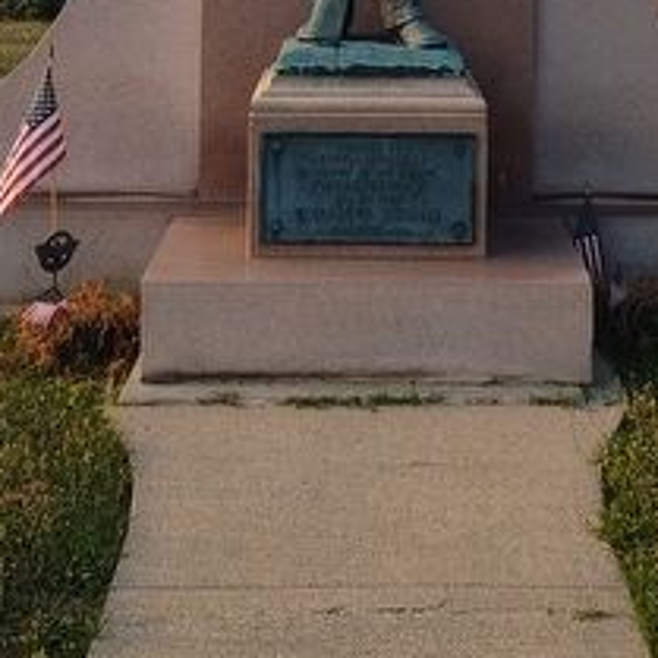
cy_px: -173
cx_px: 409
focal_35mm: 78
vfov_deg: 20.5
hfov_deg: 22.1
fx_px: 1677
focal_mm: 5.56
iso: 100
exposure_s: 1/513
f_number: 1.8
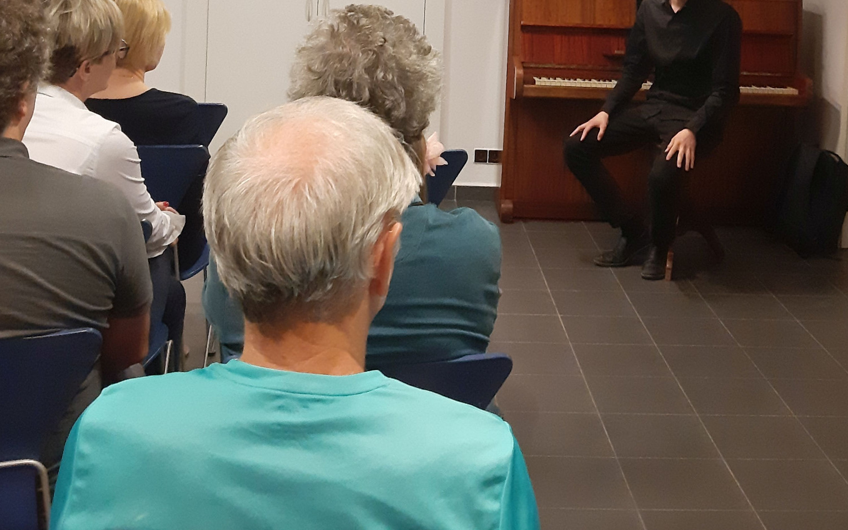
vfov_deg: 23.0
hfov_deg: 37.4
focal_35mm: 54
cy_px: -6
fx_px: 1248
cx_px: 502
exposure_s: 1/40
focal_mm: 3.93
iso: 400
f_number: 1.7
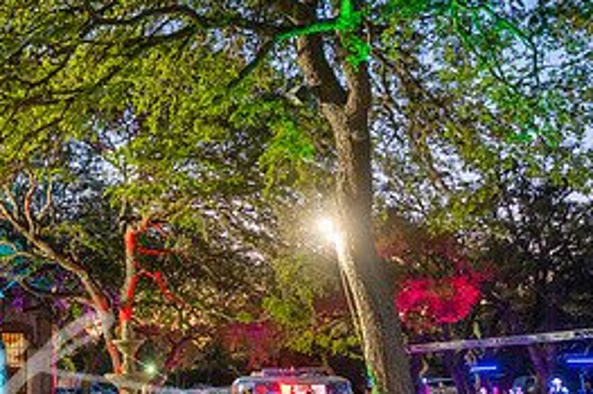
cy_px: 185
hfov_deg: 33.9
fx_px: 872
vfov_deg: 25.5
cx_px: -16
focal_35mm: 53
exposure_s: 1/25
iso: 1600
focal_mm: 24
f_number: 4
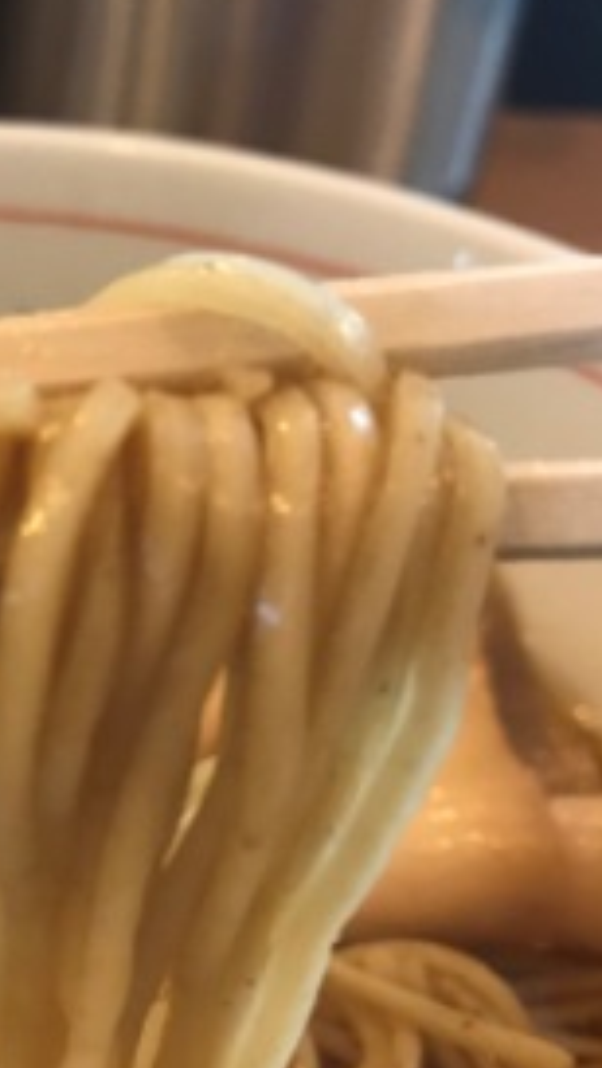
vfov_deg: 41.1
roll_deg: -4.5
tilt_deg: -40.0
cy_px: 630
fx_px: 1416
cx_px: -47
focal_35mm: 50
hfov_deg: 22.7
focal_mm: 3.99
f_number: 1.8
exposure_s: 1/15
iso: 64
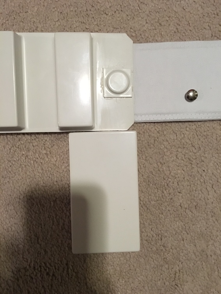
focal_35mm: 29
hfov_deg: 48.2
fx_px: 247
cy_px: 147
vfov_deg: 61.7
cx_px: 110
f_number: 2.2
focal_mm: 4.15
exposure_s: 1/15
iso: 320
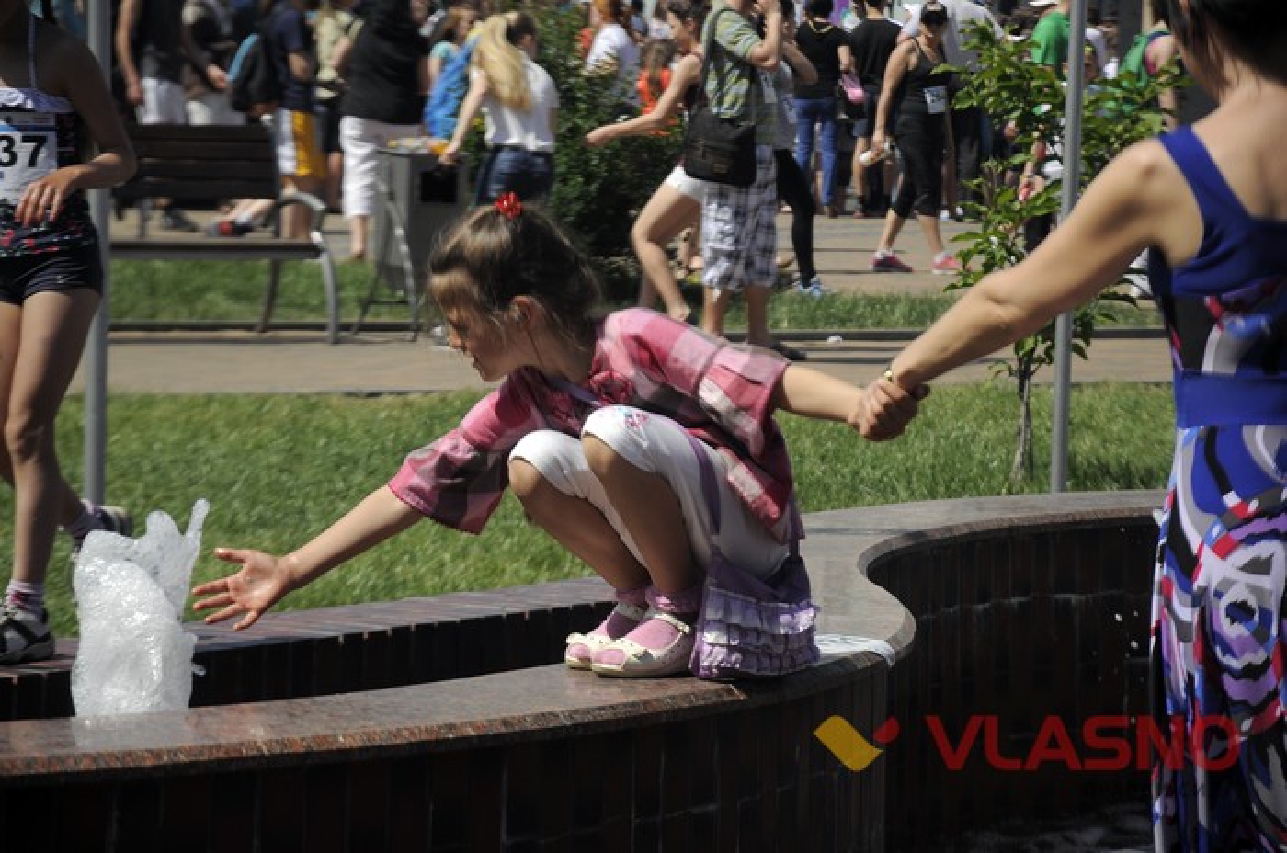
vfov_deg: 8.7
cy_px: 426
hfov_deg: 13.1
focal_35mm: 158
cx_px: 644
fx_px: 5620
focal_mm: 105
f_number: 5.6
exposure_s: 1/500
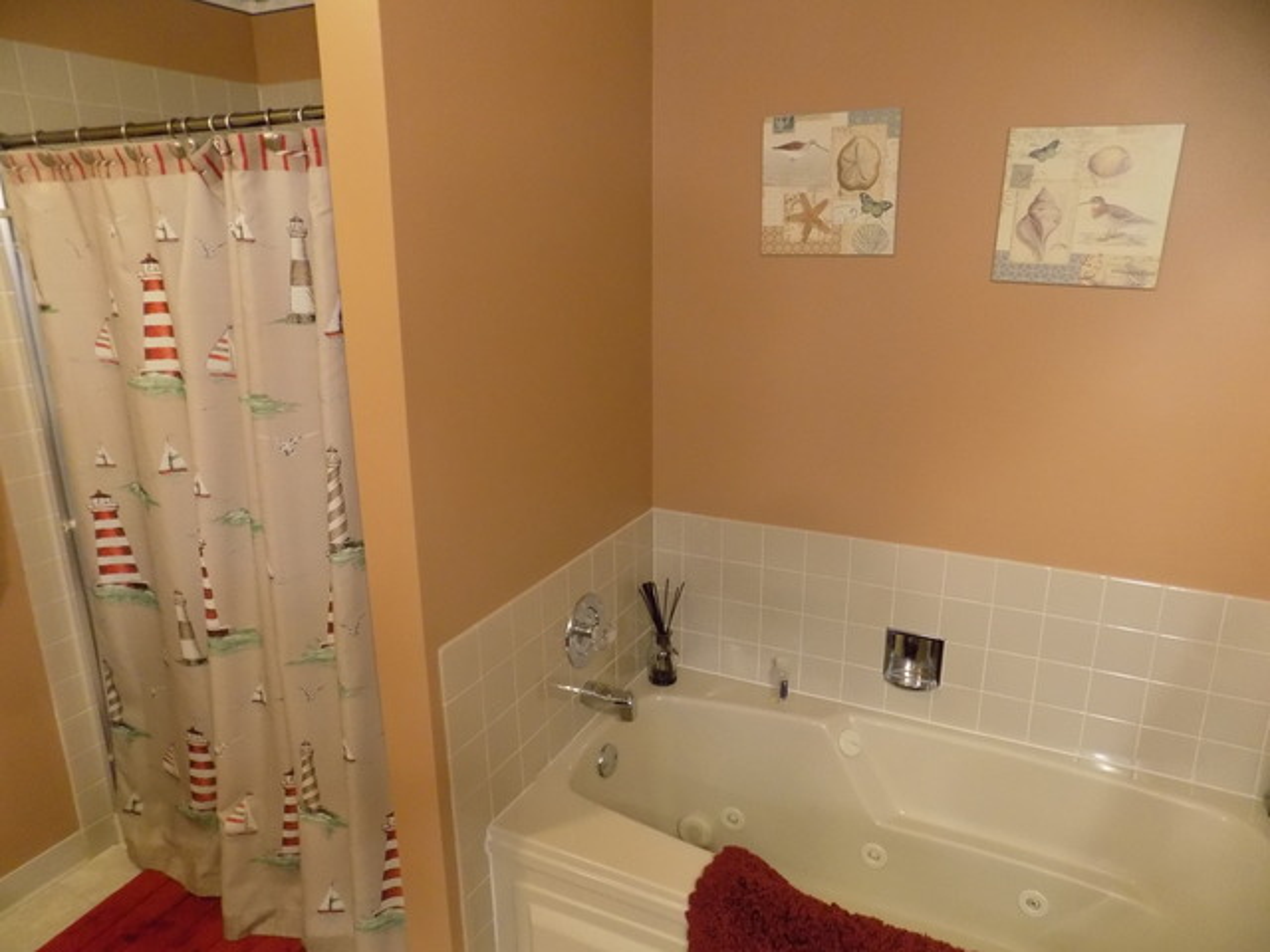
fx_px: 844
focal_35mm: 23
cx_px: 635
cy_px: 476
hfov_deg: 73.9
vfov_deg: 58.9
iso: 400
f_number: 3.1
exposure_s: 1/13
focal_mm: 4
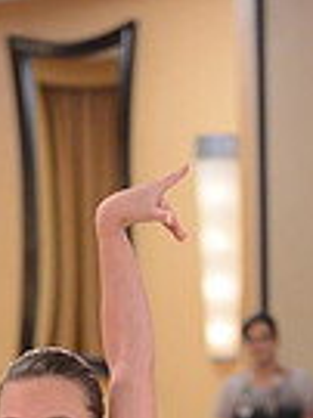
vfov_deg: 6.7
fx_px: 3490
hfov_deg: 5.1
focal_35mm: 289
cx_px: -113
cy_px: 771
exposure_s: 1/250
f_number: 2.8
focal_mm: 70
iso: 2500
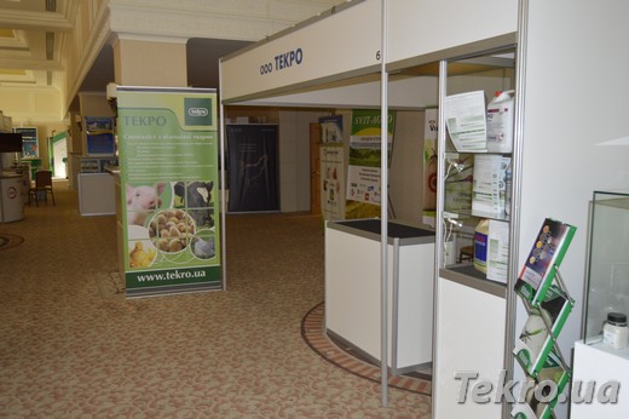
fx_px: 524
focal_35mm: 30
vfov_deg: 43.6
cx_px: 314
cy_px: 210
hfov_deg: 62.0
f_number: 3.5
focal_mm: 20
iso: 1000
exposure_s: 1/60
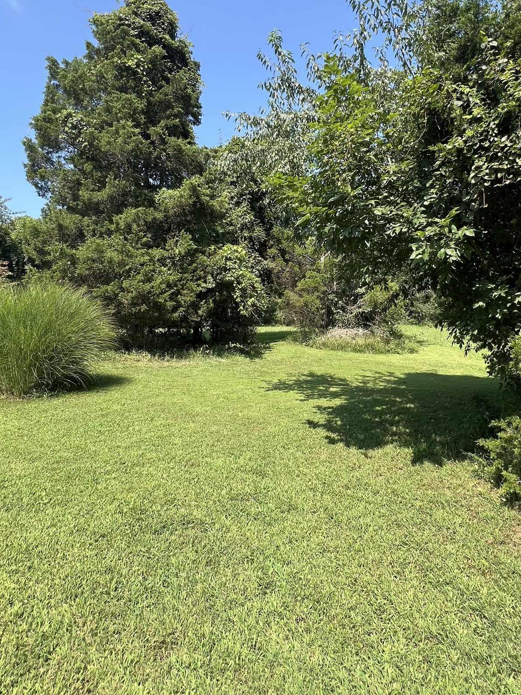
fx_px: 381
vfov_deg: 82.9
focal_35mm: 19
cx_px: 301
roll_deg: +2.7
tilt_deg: +10.8
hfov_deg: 68.3
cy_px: 257
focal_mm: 1.57
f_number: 1.8
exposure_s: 1/513
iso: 32
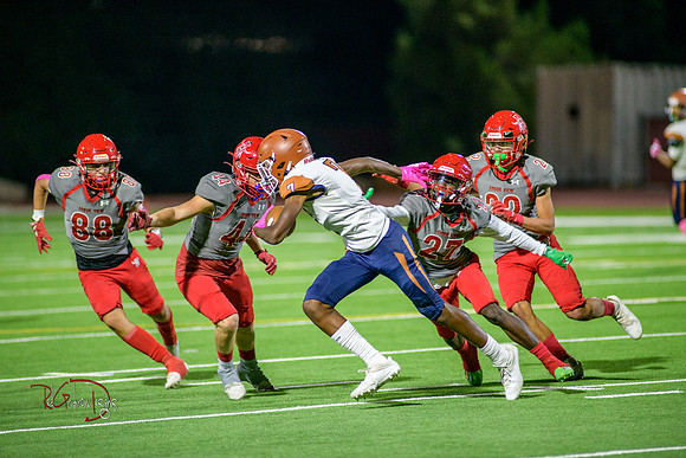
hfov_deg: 6.9
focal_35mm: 300
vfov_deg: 4.6
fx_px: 5718
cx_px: 343
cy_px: 229
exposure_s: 1/500
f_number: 2.8
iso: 2000
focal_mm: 300
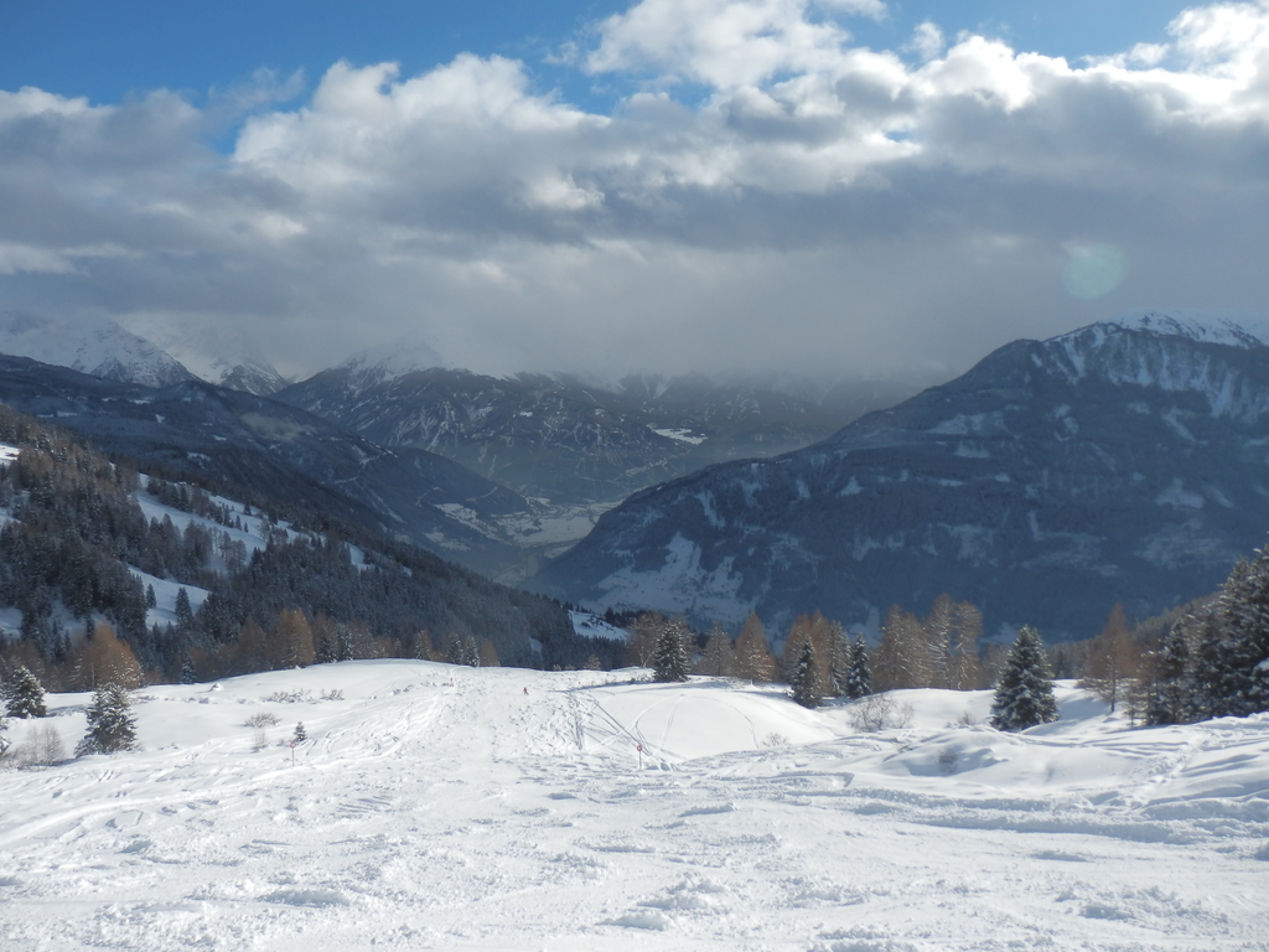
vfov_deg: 54.9
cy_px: 476
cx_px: 634
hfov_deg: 69.4
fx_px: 916
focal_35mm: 25
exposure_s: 1/200
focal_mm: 4.5
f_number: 8.7
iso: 80
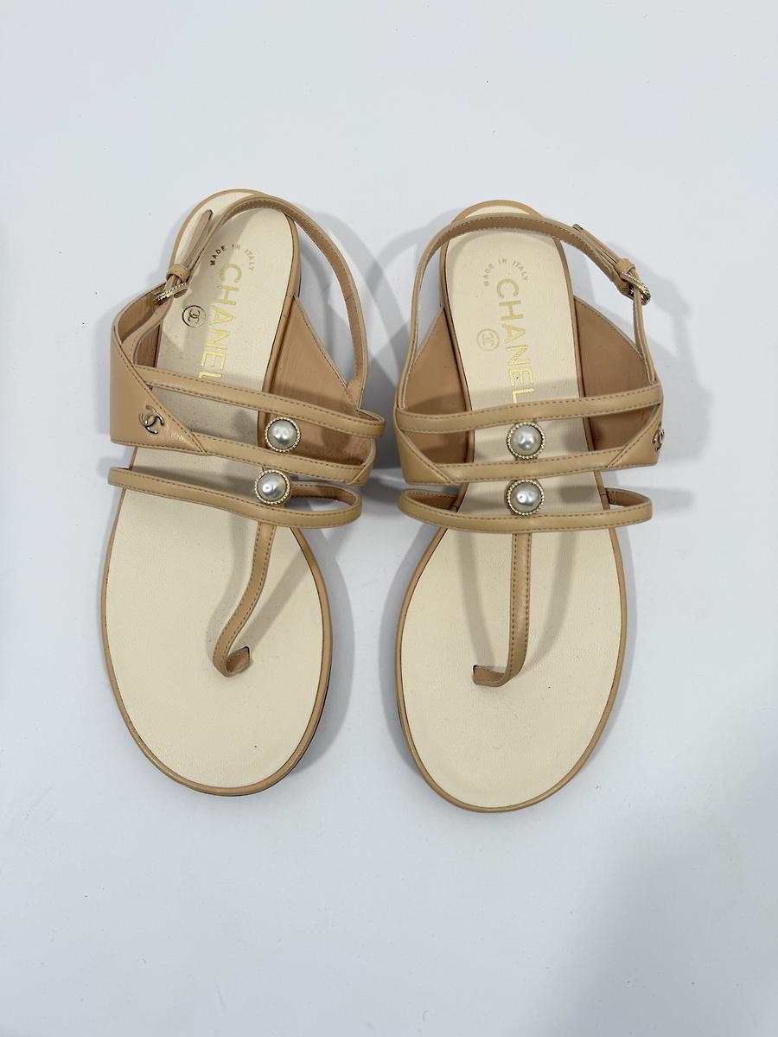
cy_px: 518
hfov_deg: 56.8
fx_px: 719
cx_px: 389
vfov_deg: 71.6
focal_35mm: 24
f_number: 1.78
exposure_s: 1/100
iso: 100
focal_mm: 6.76
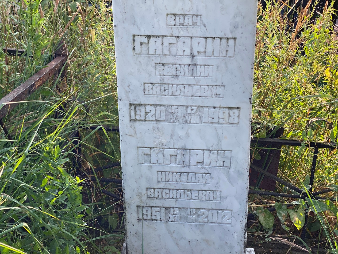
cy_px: 127
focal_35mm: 52
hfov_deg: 36.8
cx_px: 169
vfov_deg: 28.0
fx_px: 508
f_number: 2
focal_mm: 6
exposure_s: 1/255
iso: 20
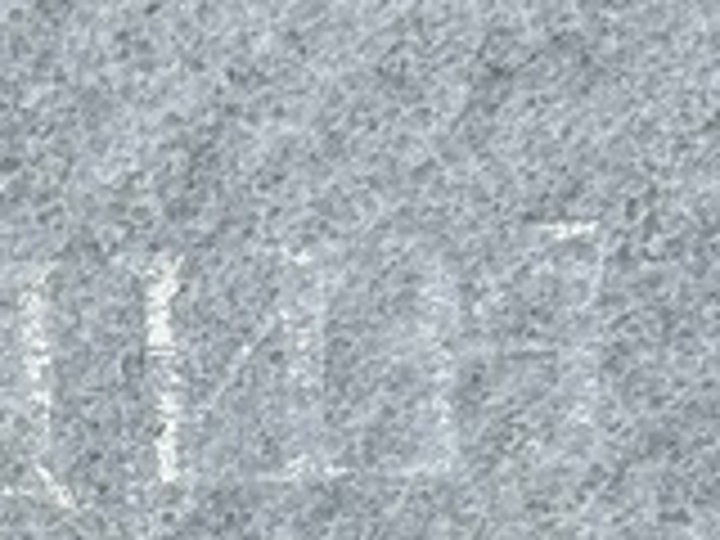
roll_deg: +2.1
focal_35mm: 130
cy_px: 765
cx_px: -189
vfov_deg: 11.0
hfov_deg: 14.6
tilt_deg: -24.4
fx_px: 2704
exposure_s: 1/723
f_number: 1.5
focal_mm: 5.7
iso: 50
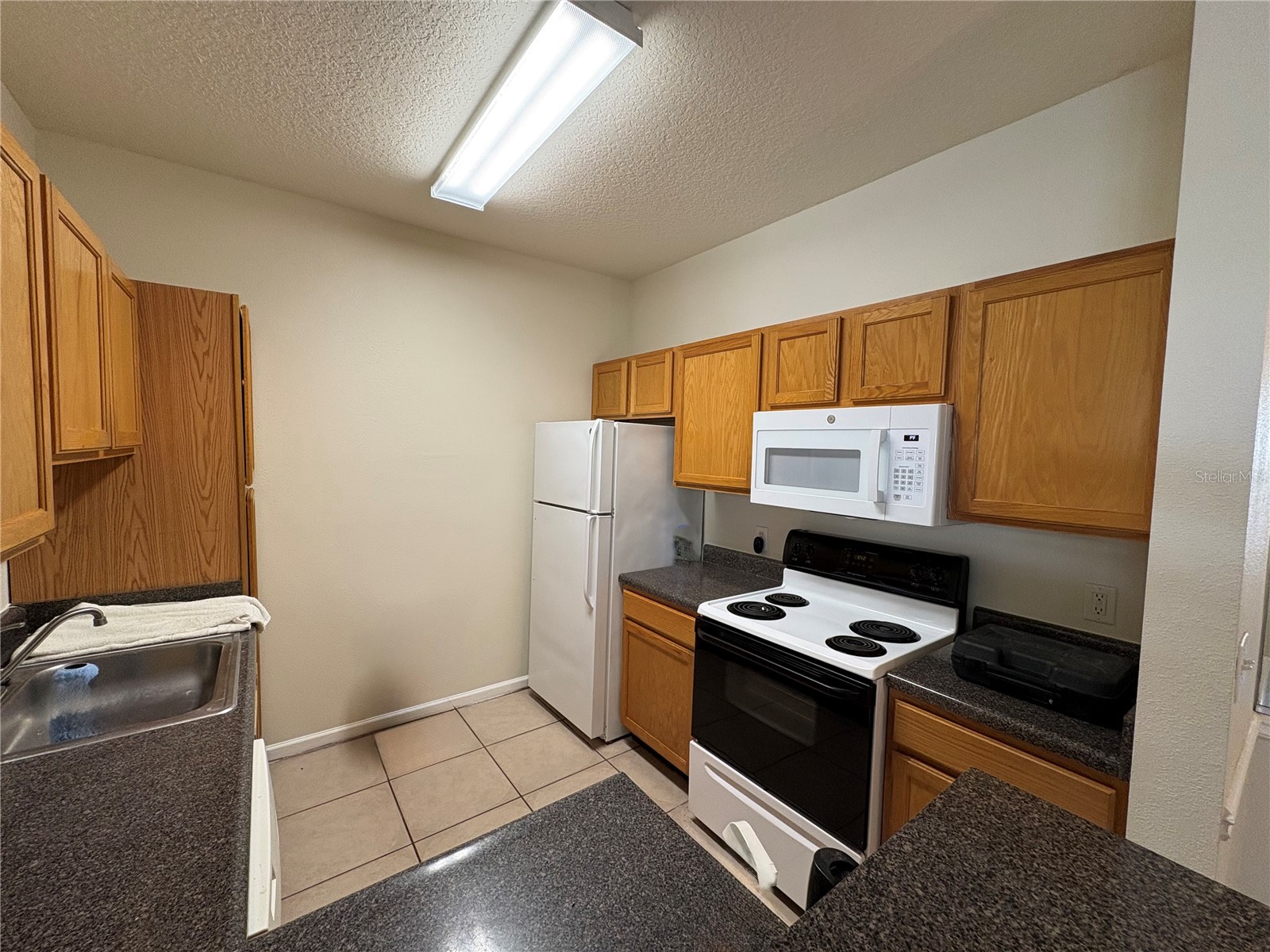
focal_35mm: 14
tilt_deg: -4.1
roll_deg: -0.3
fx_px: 514
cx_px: 635
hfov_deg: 102.1
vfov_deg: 85.7
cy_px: 476
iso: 125
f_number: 2.2
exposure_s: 1/60
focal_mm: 2.22
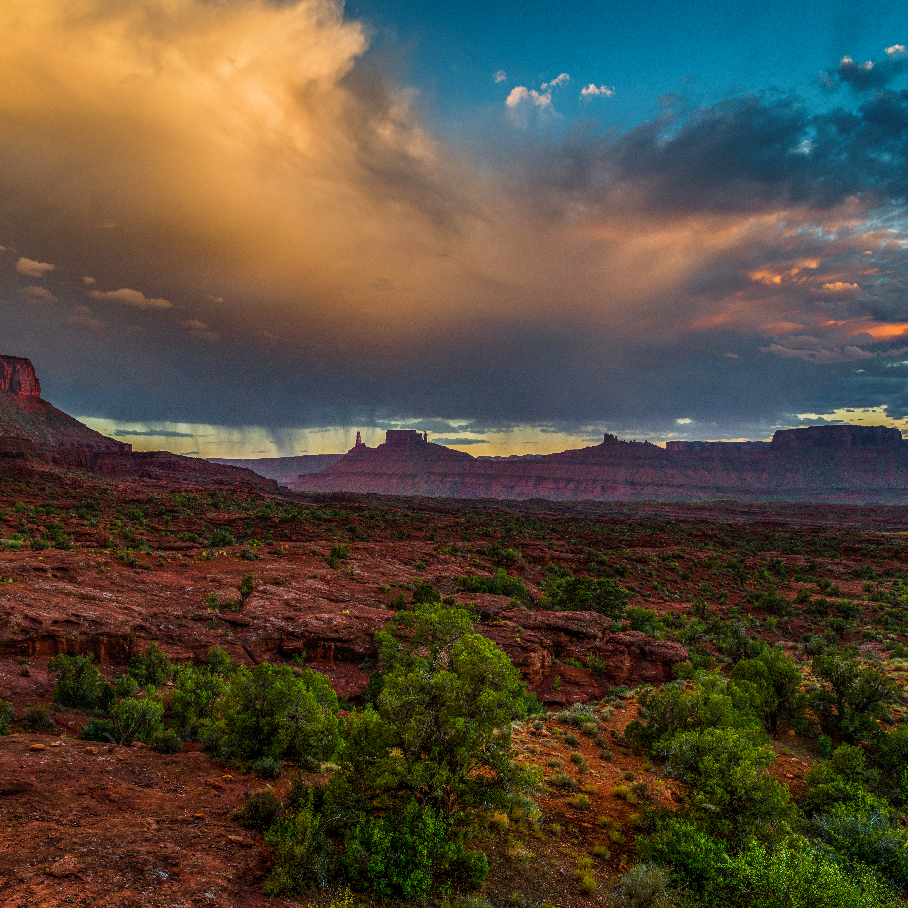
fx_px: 1098
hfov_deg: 44.8
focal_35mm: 37
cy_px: 453
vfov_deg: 44.9
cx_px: 401
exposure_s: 1/15
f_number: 11
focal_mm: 29
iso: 400
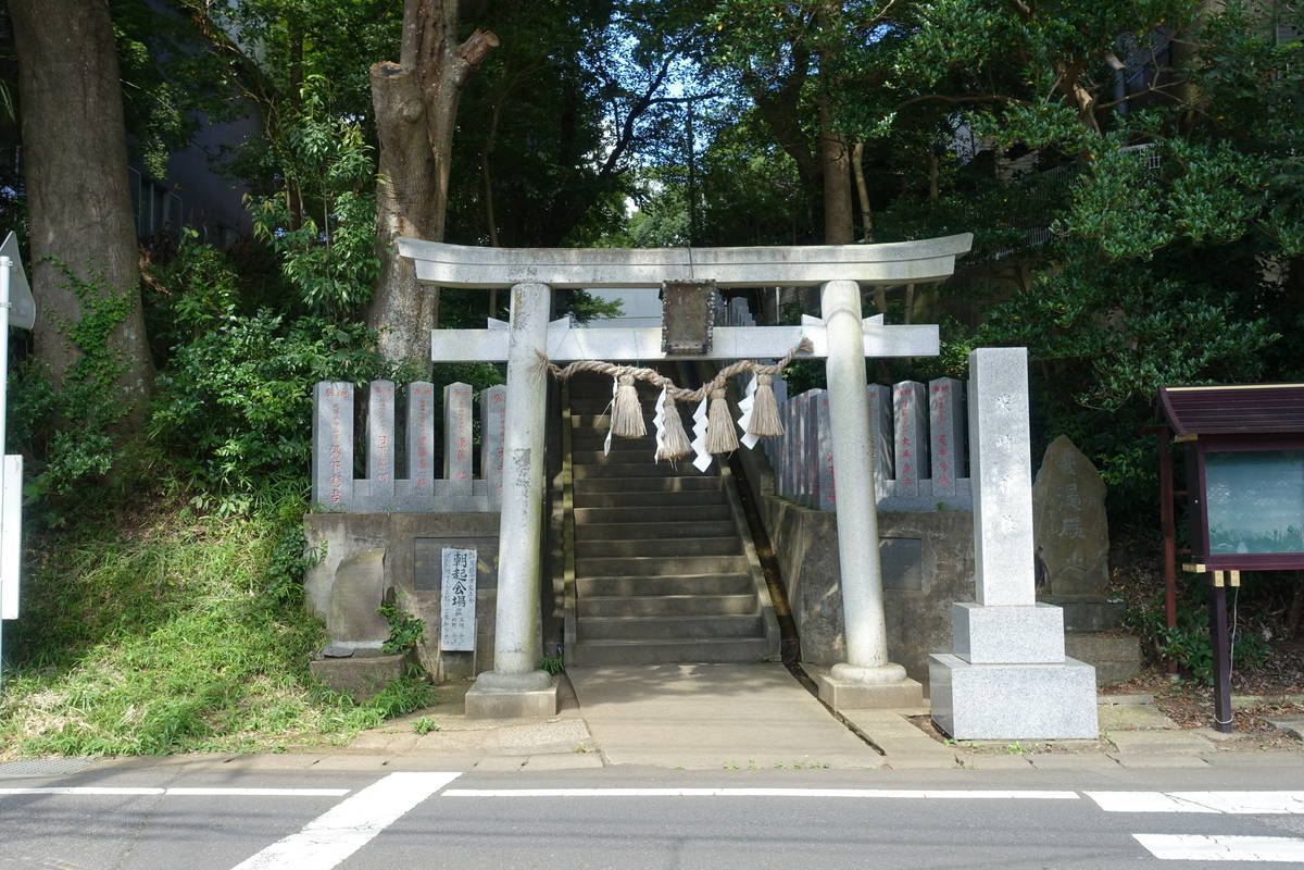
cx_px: 652
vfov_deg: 40.0
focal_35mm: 33
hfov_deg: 57.2
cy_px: 435
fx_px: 1195
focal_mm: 11.93
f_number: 5.6
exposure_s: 1/125
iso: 125
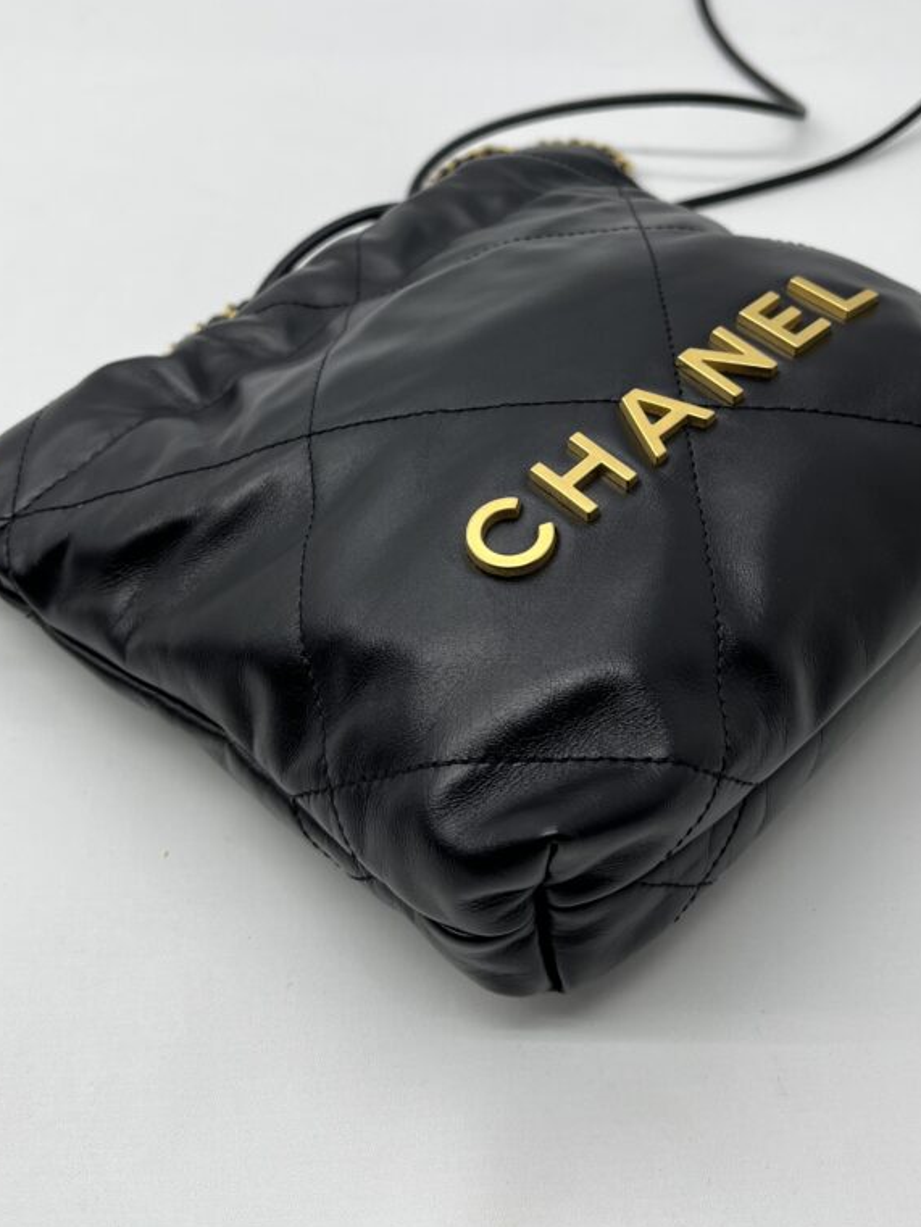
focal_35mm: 35
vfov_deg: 52.0
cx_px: 519
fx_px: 1241
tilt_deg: -40.1
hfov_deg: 40.6
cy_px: 447
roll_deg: -0.4
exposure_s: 1/152
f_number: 1.6
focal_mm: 5.1
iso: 40
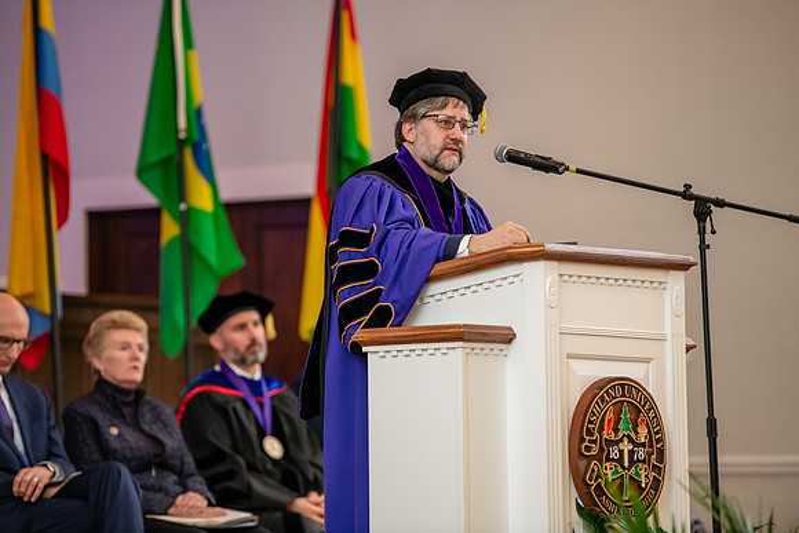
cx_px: 400
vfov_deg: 7.6
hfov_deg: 11.4
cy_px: 266
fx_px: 3996
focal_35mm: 180
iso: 1600
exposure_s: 1/200
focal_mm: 180
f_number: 3.2
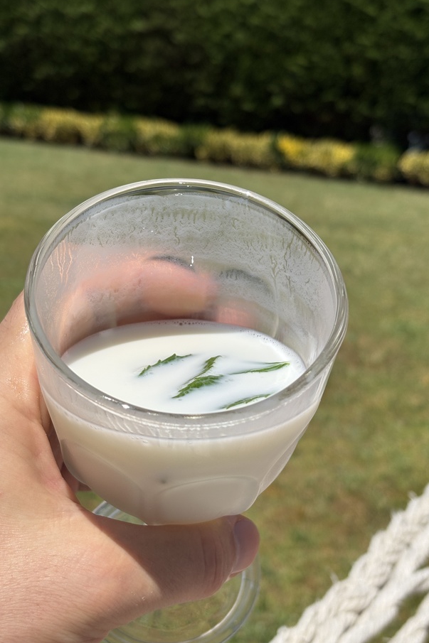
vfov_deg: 36.3
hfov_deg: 24.6
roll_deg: -0.9
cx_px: 211
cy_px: 319
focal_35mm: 55
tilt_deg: -18.5
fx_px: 983
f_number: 1.6
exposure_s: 1/4630
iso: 32
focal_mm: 5.96
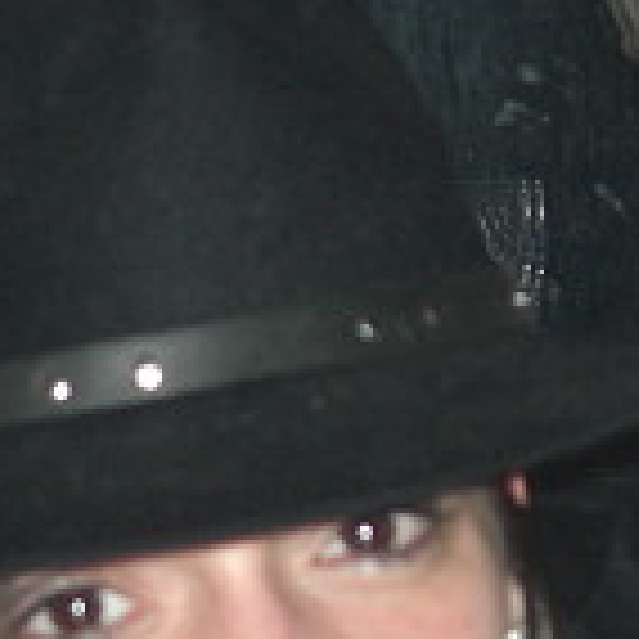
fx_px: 5367
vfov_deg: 6.8
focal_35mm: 257
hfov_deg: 6.8
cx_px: 74
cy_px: 572
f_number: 4
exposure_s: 1/60
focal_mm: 14.2
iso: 200
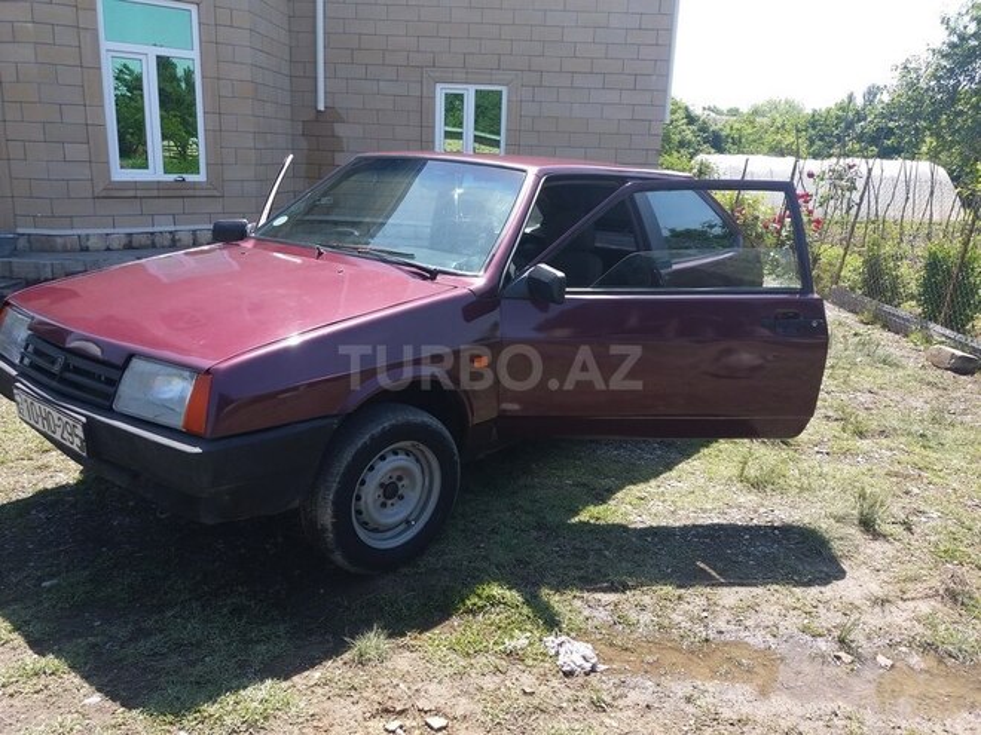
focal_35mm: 27
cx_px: 490
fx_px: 765
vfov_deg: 51.4
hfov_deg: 65.3
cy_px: 368
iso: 40
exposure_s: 1/420
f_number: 1.9
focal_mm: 3.7
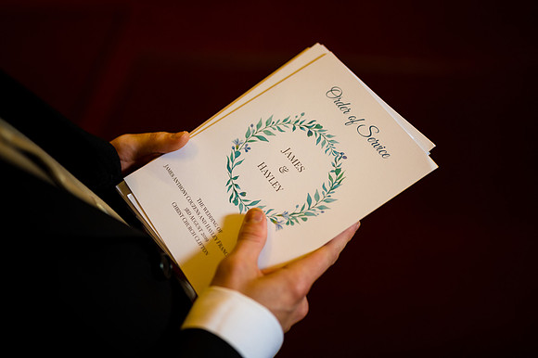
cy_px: 179
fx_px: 747
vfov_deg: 27.0
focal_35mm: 50
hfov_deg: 39.6
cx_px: 269
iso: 100
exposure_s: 1/100
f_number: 1.8
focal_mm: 50
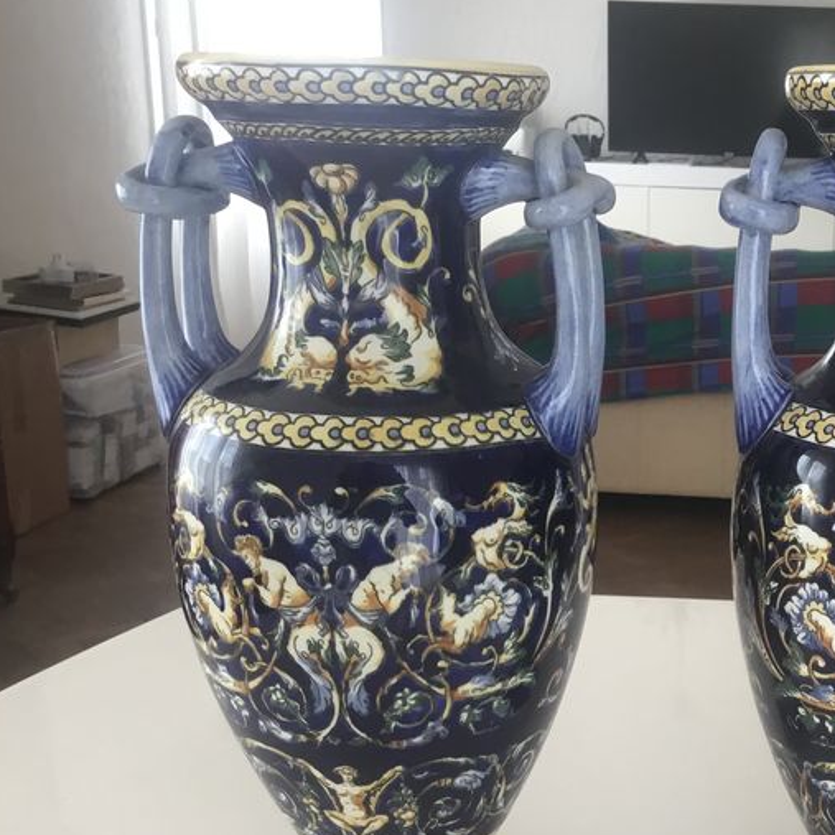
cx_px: 777
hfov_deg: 30.1
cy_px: 553
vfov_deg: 31.4
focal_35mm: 54
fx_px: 1474
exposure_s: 1/33
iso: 25
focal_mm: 3.3
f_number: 2.4
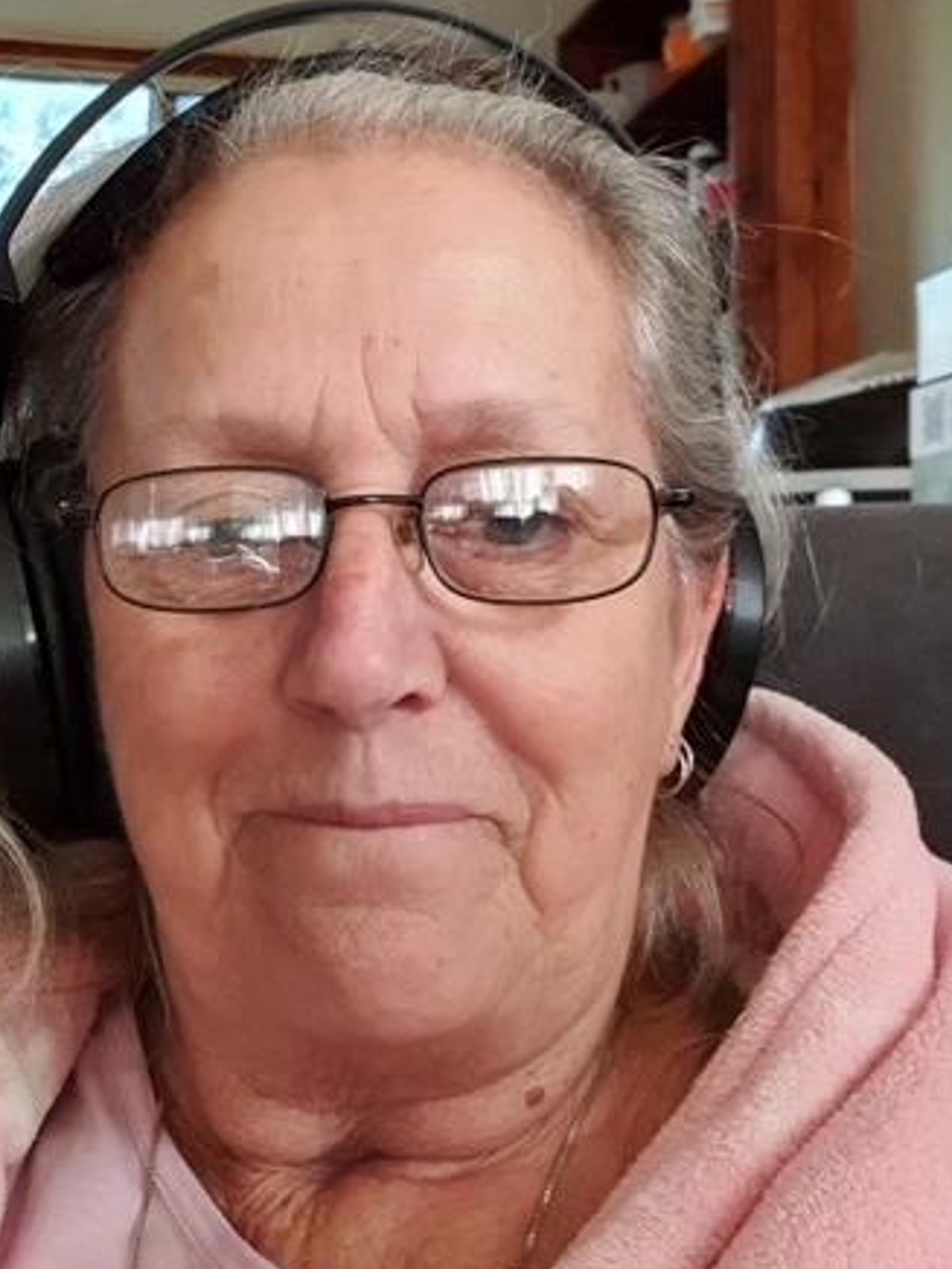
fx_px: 1613
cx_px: 338
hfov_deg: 32.7
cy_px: 457
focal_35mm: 44
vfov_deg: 42.5
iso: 250
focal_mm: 3.3
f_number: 1.9
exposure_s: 1/50
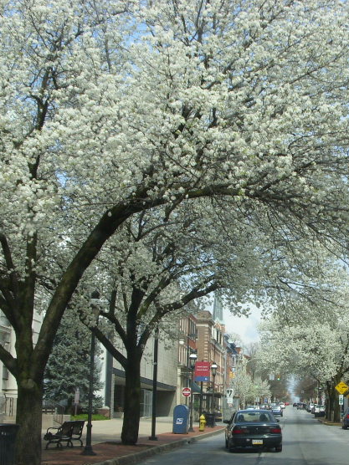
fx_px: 941
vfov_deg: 27.6
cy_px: 300
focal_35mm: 70
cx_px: 294
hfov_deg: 20.7
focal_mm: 6.3
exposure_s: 1/260
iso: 50
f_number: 4.9
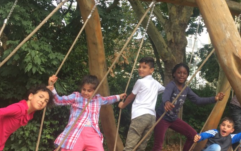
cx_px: 189
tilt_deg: +3.7
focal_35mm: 55
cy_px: 93
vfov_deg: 23.5
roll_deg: -0.4
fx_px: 361
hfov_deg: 35.8
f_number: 2.2
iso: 32
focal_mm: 4.15
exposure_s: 1/293
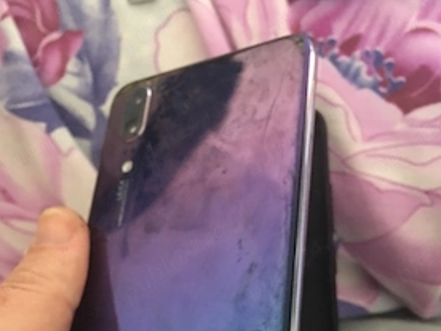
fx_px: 535
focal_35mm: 42
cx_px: 206
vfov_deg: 33.0
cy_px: 281
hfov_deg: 44.8
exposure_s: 1/4
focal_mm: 4.15
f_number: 2.2
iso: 100
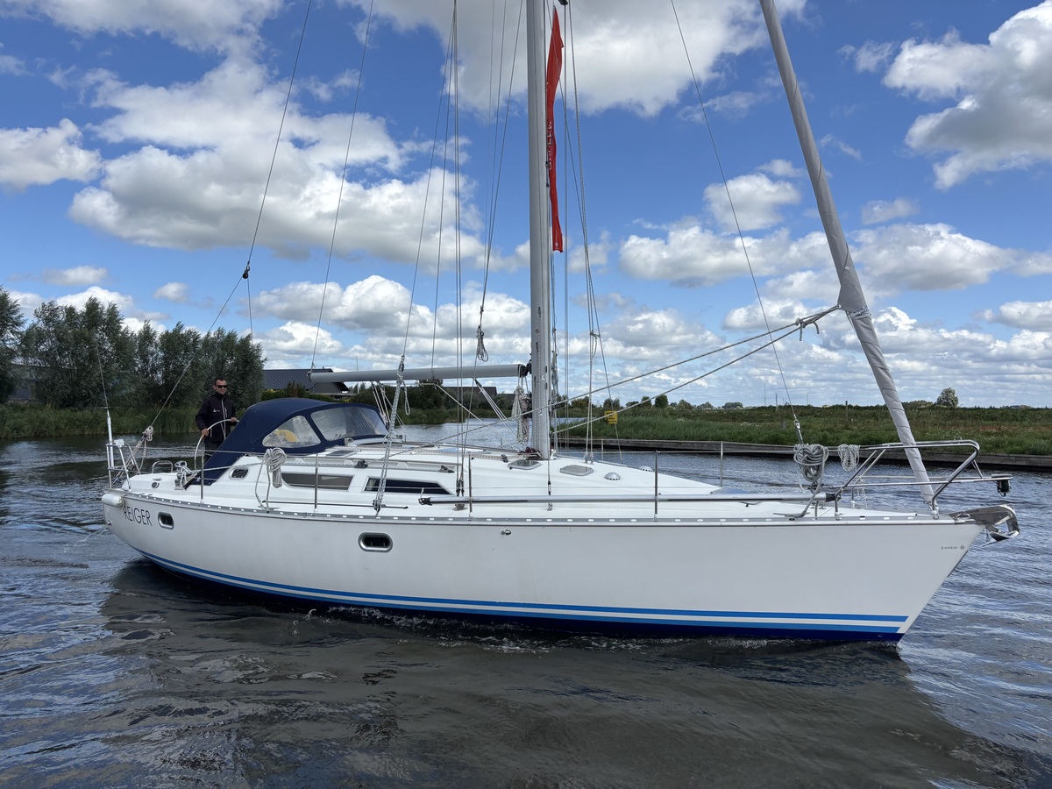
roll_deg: -0.1
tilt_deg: +0.6
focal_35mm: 26
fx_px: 790
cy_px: 394
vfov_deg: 53.1
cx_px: 526
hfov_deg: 67.3
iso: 50
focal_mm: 5.96
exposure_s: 1/4425
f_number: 1.6
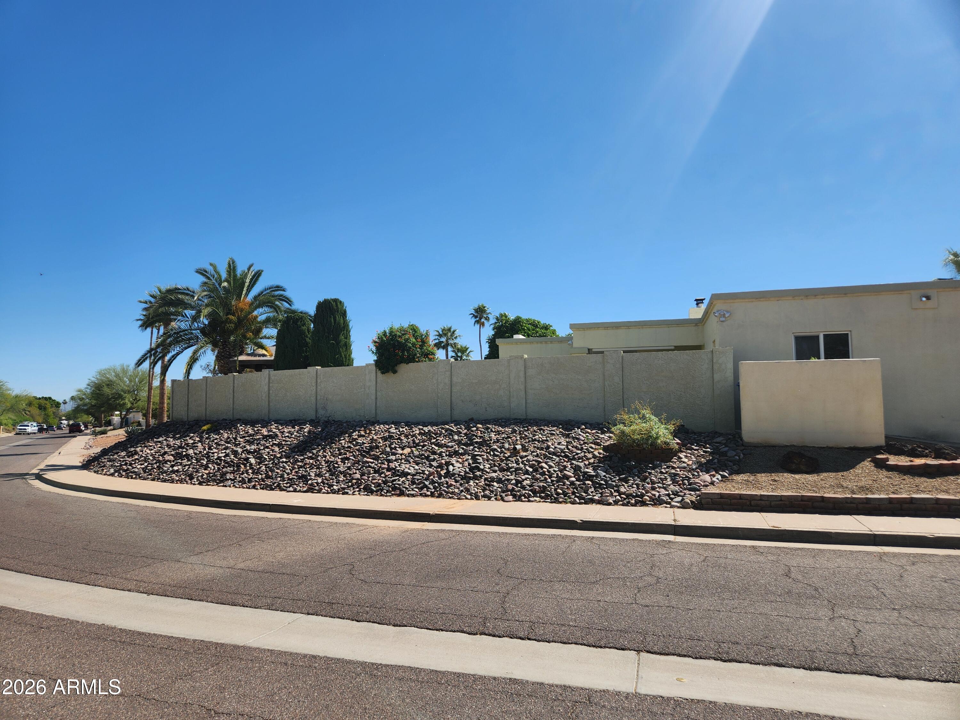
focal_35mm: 23
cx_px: 480
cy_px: 360
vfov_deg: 58.9
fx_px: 638
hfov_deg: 73.9
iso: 20
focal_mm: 5.4
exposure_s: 1/1751
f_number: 1.8
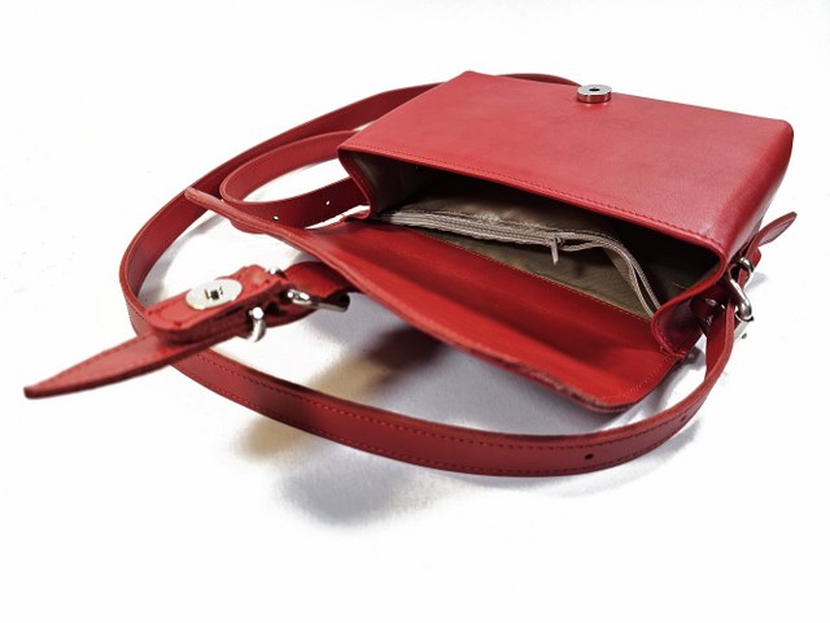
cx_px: 415
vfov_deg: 58.9
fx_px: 551
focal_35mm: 23
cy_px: 312
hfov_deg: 73.9
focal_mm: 6.3
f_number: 1.7
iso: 16
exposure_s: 1/100
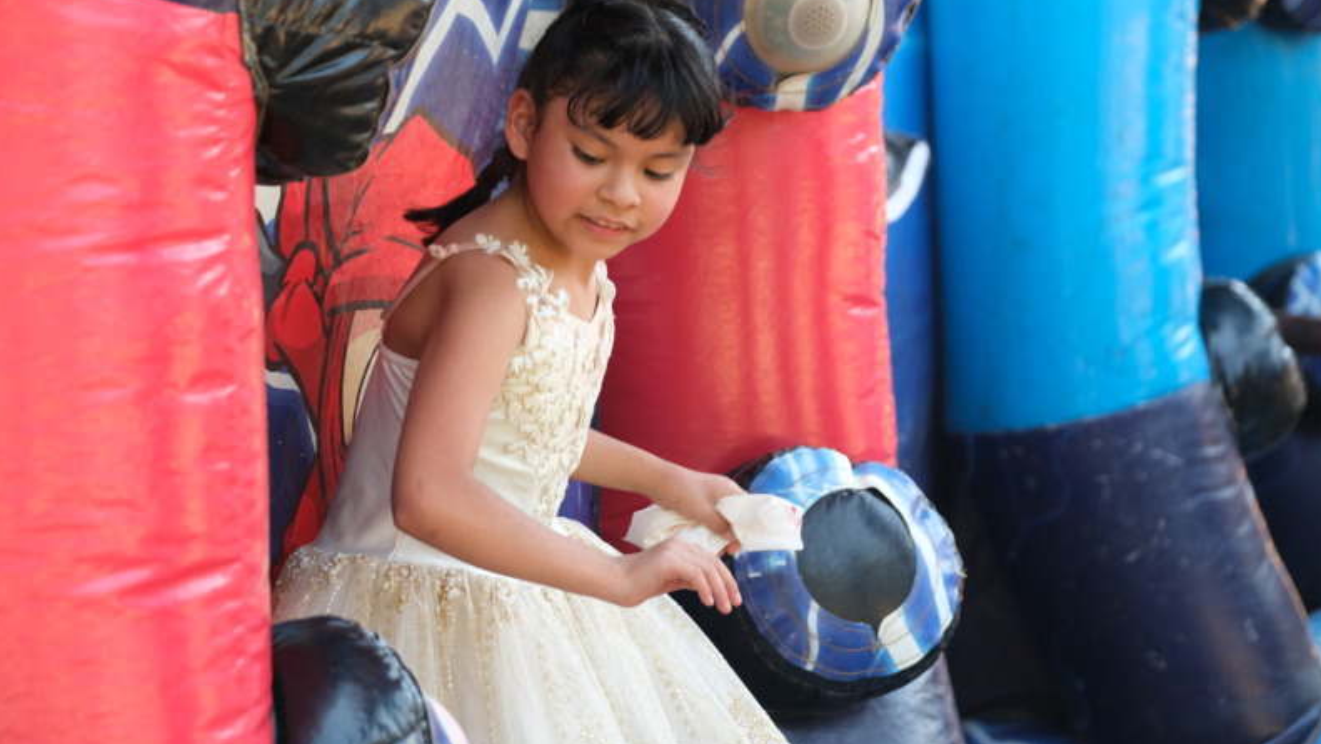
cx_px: 660
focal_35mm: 128
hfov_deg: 16.8
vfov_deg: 9.5
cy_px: 316
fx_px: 4485
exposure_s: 1/480
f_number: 2.8
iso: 640
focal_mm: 80.4
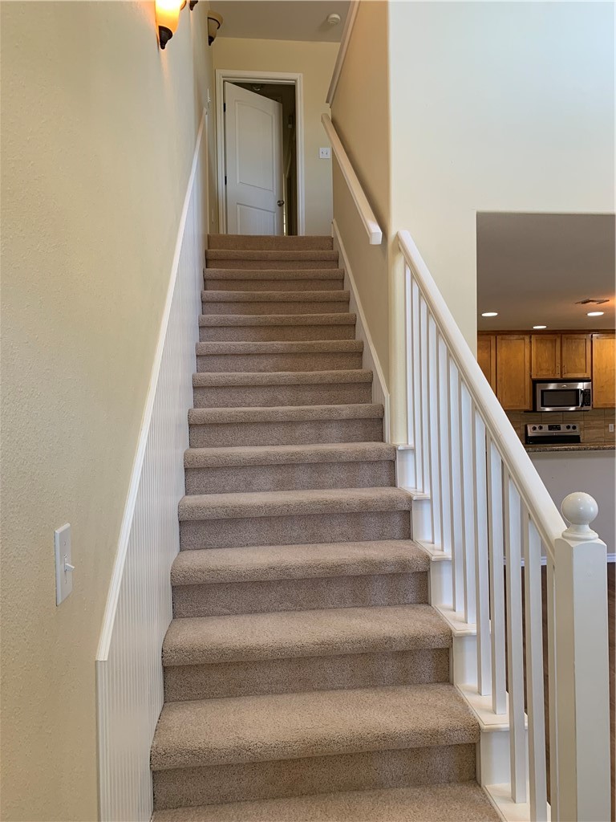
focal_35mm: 26
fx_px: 617
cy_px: 411
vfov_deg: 67.3
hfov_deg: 53.1
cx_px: 308
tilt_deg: -1.2
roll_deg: +0.7
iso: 80
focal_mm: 4.25
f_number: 1.8
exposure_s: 1/60
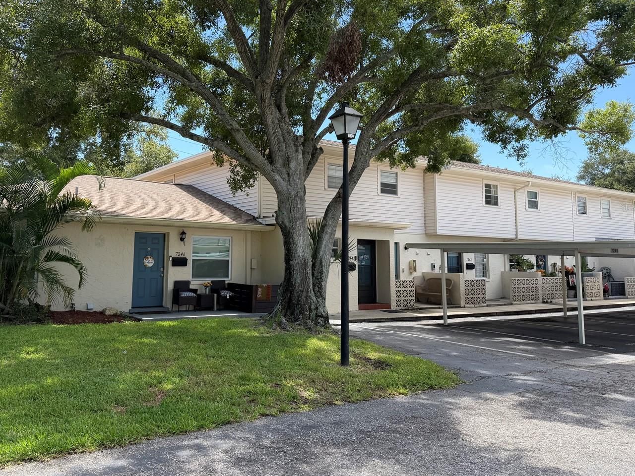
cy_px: 206
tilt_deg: +5.6
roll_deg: -0.5
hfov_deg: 59.7
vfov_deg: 46.7
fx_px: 550
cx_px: 270
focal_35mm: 30
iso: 100
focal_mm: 6.76
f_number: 1.78
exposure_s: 1/1585
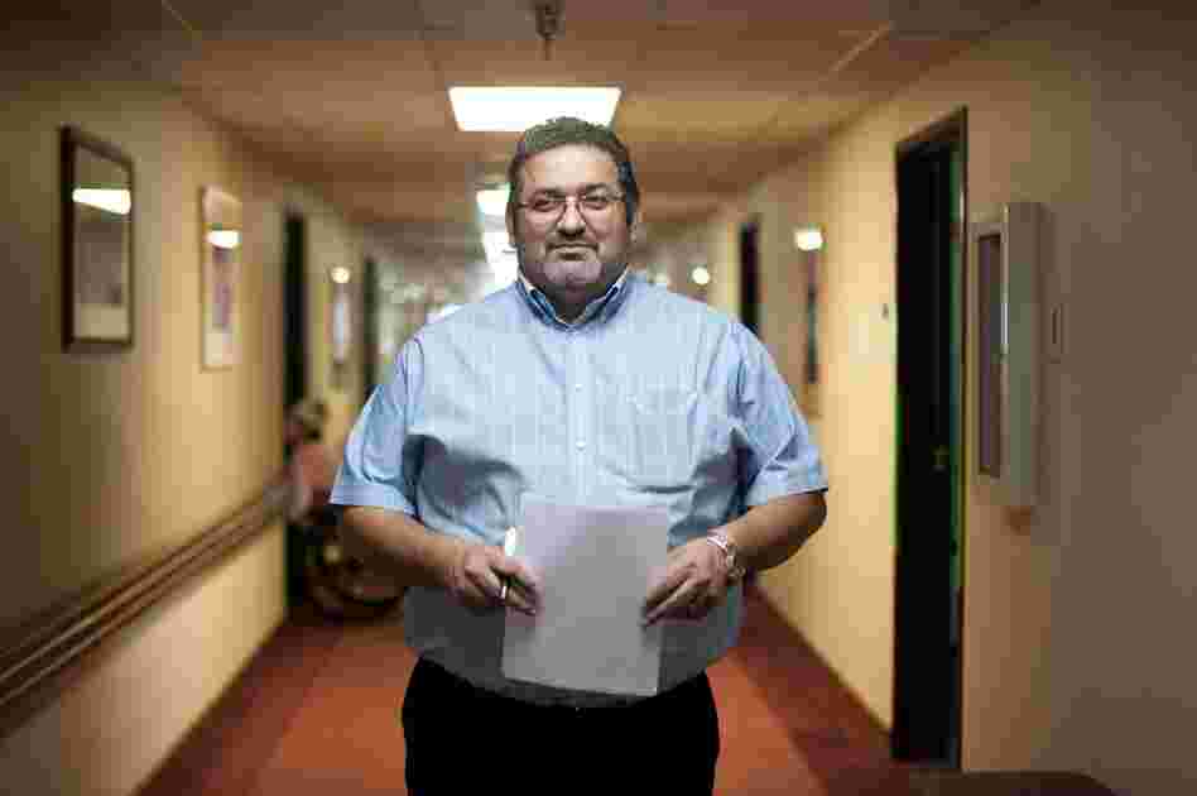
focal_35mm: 50
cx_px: 598
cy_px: 398
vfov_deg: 26.9
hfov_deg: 39.6
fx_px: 1661
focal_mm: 50
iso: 400
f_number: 2
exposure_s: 1/125
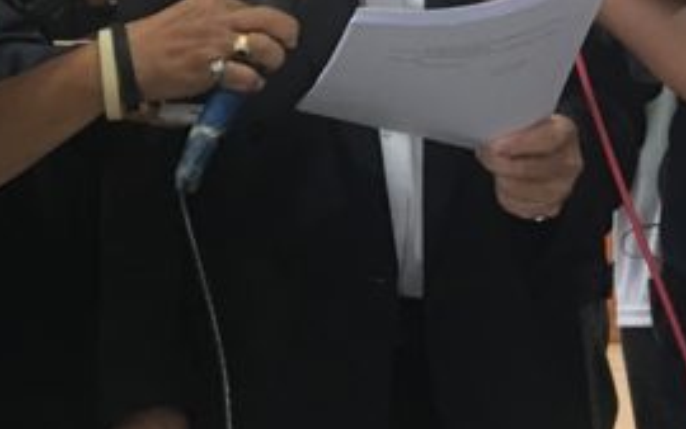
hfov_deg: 24.9
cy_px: -165
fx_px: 1552
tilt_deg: +8.8
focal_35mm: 83
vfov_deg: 14.9
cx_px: 297
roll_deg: -0.2
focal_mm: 4.15
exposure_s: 1/17
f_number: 2.2
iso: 100
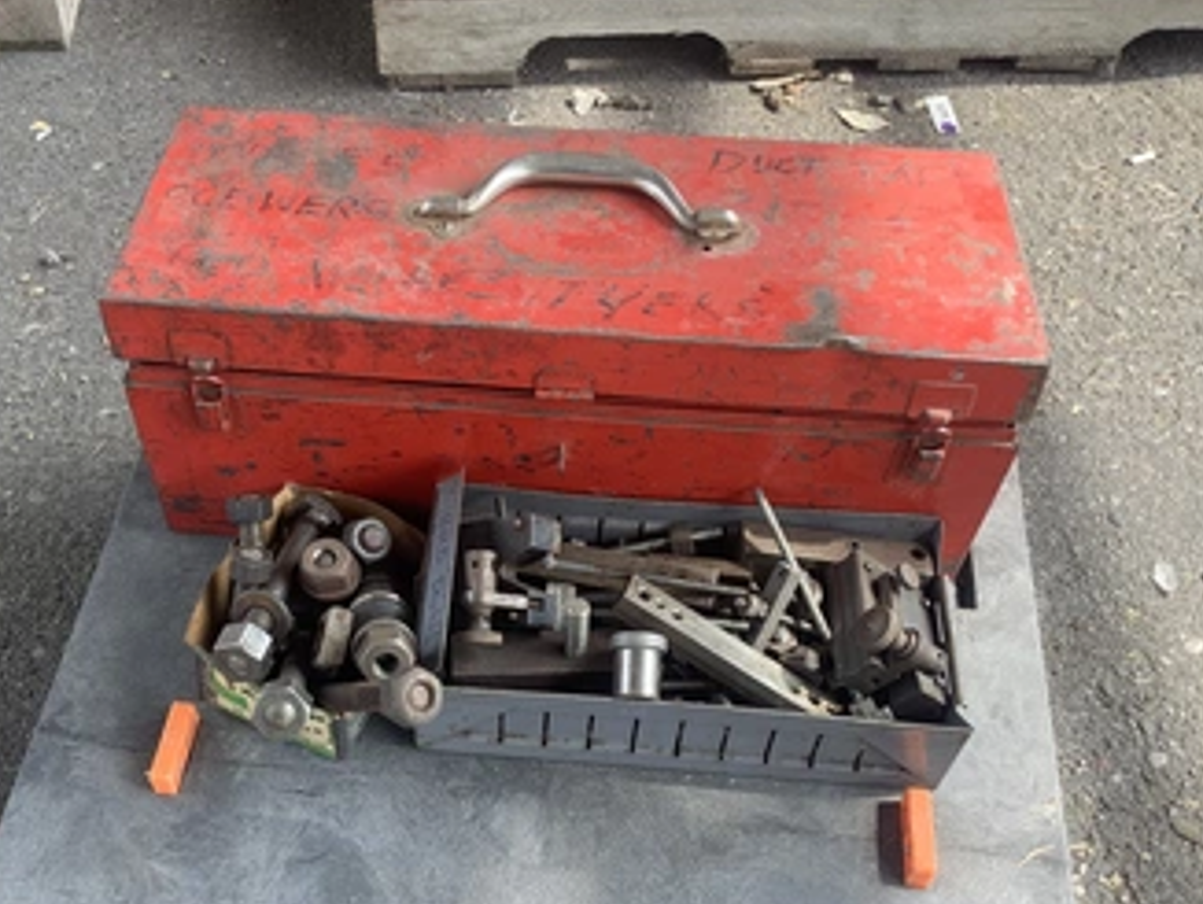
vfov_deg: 37.6
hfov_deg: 48.8
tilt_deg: -54.5
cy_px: 535
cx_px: 506
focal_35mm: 38
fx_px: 1322
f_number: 2.4
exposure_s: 1/120
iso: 25
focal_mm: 3.3
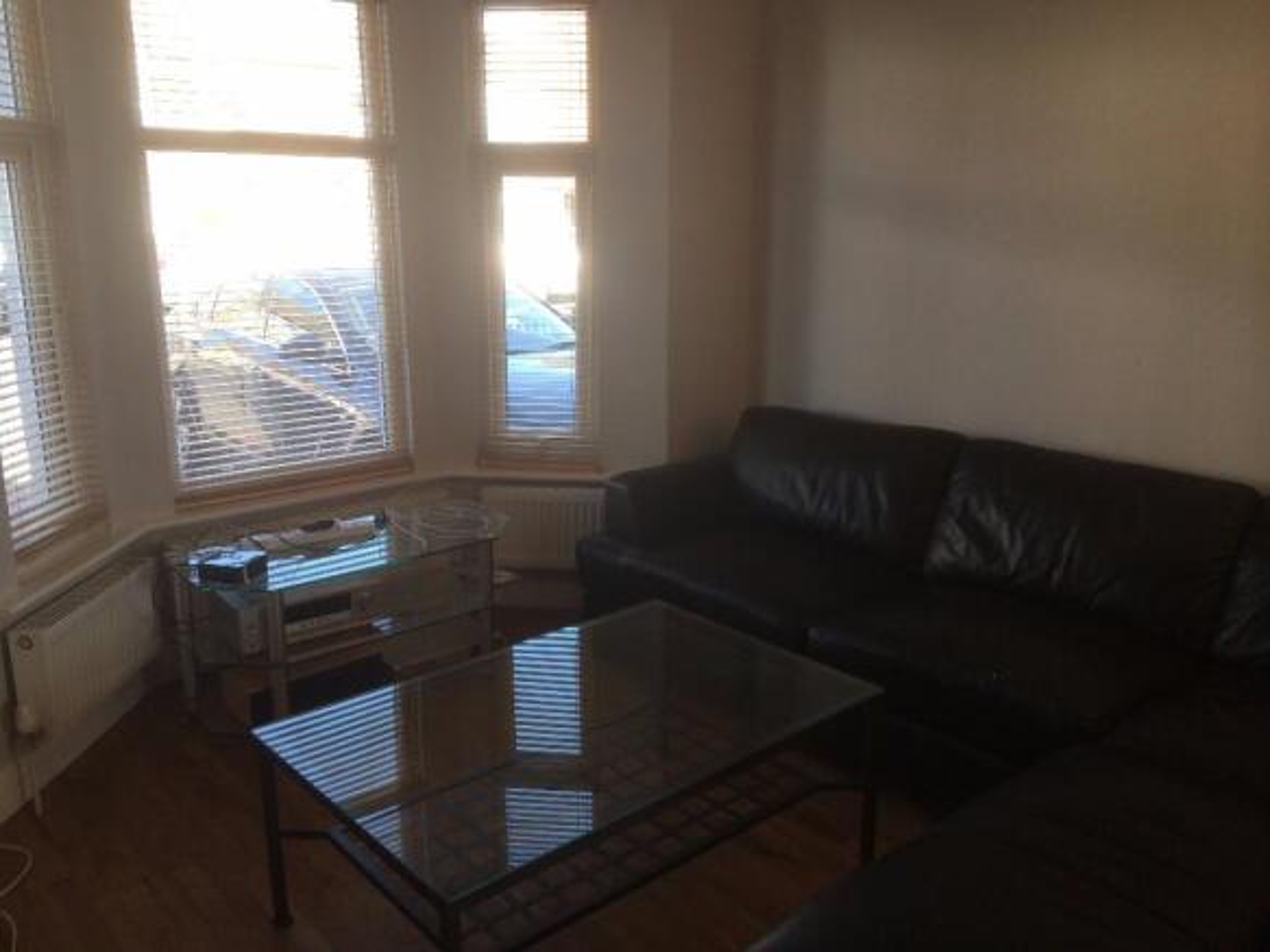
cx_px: 635
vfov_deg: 46.8
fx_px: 1100
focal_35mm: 30
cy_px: 476
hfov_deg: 60.0
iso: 64
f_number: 2.2
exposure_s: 1/120
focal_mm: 4.12
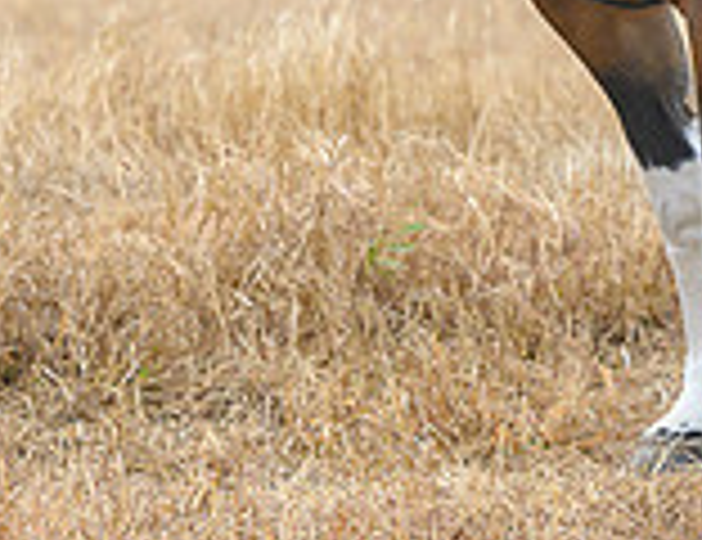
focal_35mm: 512
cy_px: -447
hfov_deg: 3.8
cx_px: 675
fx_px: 10480
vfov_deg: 2.9
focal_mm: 110
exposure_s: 1/2000
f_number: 2.8
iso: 1600
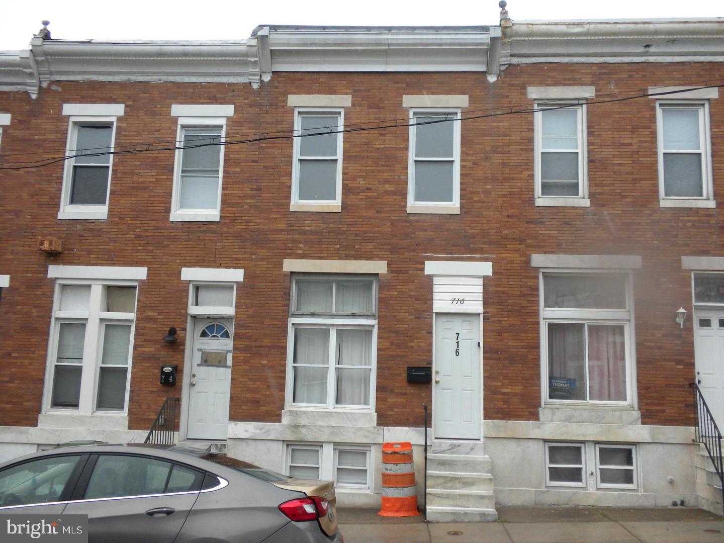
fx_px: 774
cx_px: 362
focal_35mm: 37
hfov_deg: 50.1
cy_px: 272
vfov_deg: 38.7
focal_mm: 6.6
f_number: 3.5
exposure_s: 1/500
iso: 154
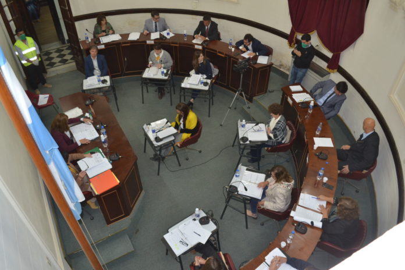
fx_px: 304
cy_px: 135
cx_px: 202
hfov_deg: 67.4
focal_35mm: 27
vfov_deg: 47.9
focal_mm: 18
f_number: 3.5
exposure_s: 1/60
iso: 800
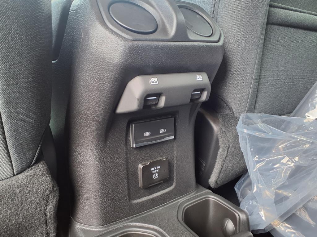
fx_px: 247
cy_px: 118
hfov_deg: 65.3
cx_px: 158
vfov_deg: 51.4
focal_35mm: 27
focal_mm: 3.58
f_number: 1.9
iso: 100
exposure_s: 1/40
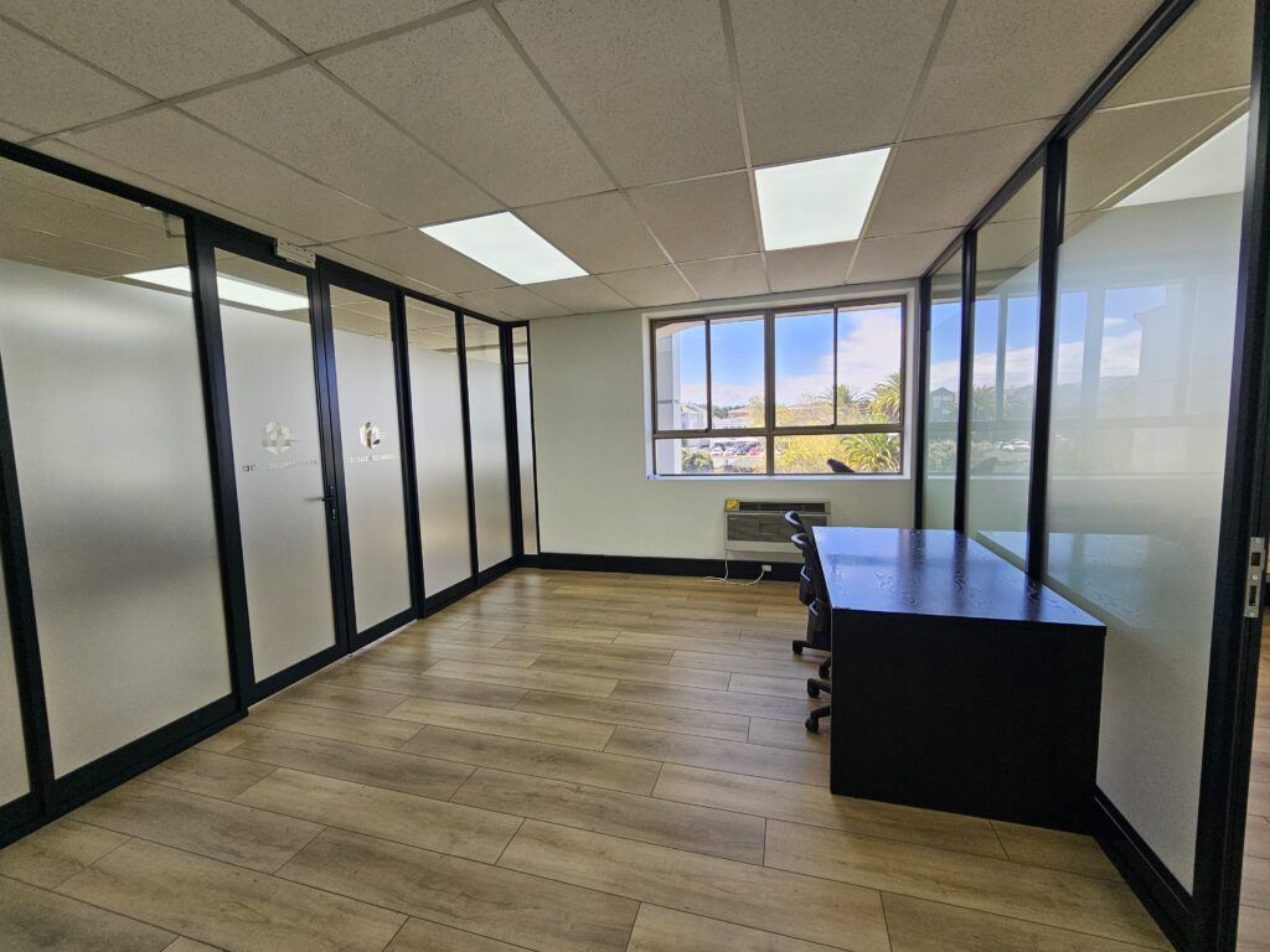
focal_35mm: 13
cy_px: 476
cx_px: 635
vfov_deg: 89.9
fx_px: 477
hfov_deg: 106.2
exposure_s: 1/234
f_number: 2.2
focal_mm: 2.2
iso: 80
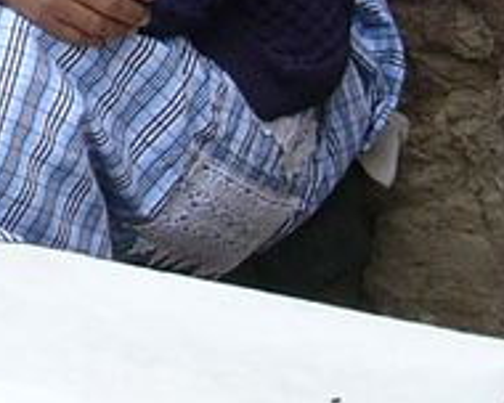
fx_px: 3535
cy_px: -98
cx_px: -292
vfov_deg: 6.5
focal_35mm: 237
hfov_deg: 8.0
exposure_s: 1/320
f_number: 3.2
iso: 50
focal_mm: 7.5
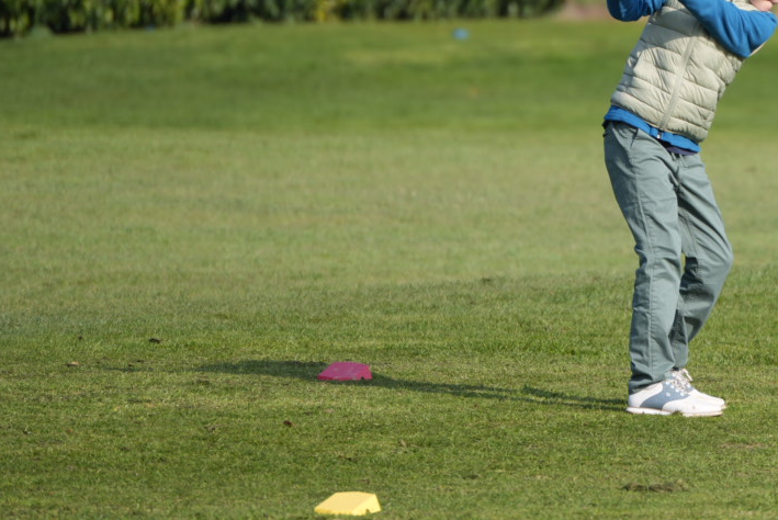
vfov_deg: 2.0
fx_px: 14794
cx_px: 839
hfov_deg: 3.0
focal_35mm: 684
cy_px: 72
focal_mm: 300
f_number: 6.3
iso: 100
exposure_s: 1/320
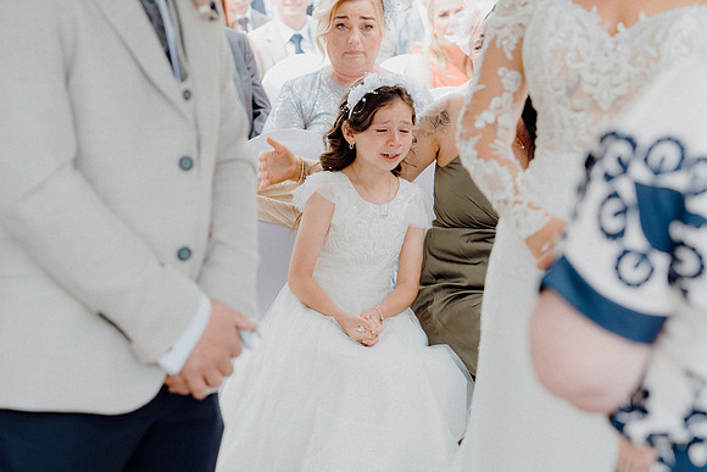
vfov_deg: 13.3
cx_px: 354
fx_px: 2023
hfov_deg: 19.8
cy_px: 236
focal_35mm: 103
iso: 125
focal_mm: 69
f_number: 3.5
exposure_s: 1/200
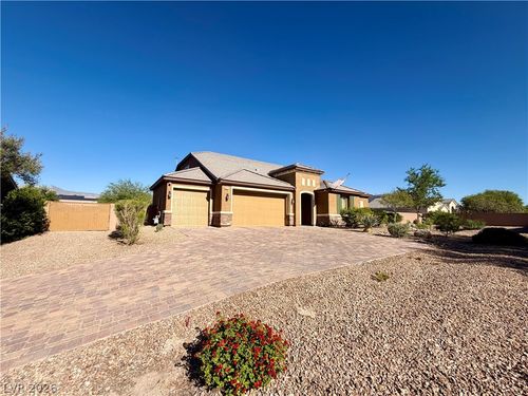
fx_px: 214
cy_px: 198
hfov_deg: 102.1
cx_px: 264
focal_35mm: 14
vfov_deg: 85.7
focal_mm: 2.22
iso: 20
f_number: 2.2
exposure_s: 1/1087
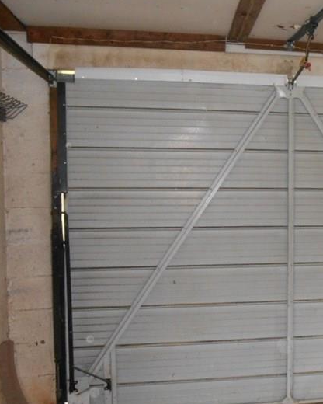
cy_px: 215
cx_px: 318
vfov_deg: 37.3
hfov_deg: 28.5
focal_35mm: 50
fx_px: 597
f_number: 3.4
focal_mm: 4.7
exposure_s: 1/25
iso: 400
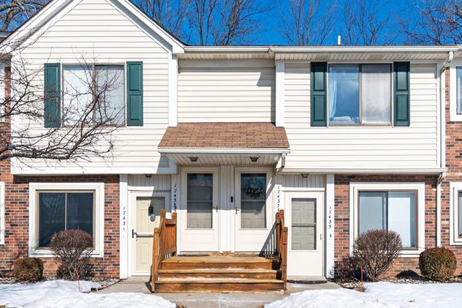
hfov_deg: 55.8
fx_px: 436
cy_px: 218
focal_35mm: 34
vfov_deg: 38.2
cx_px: 245
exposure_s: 1/640
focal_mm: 14
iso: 100
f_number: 9
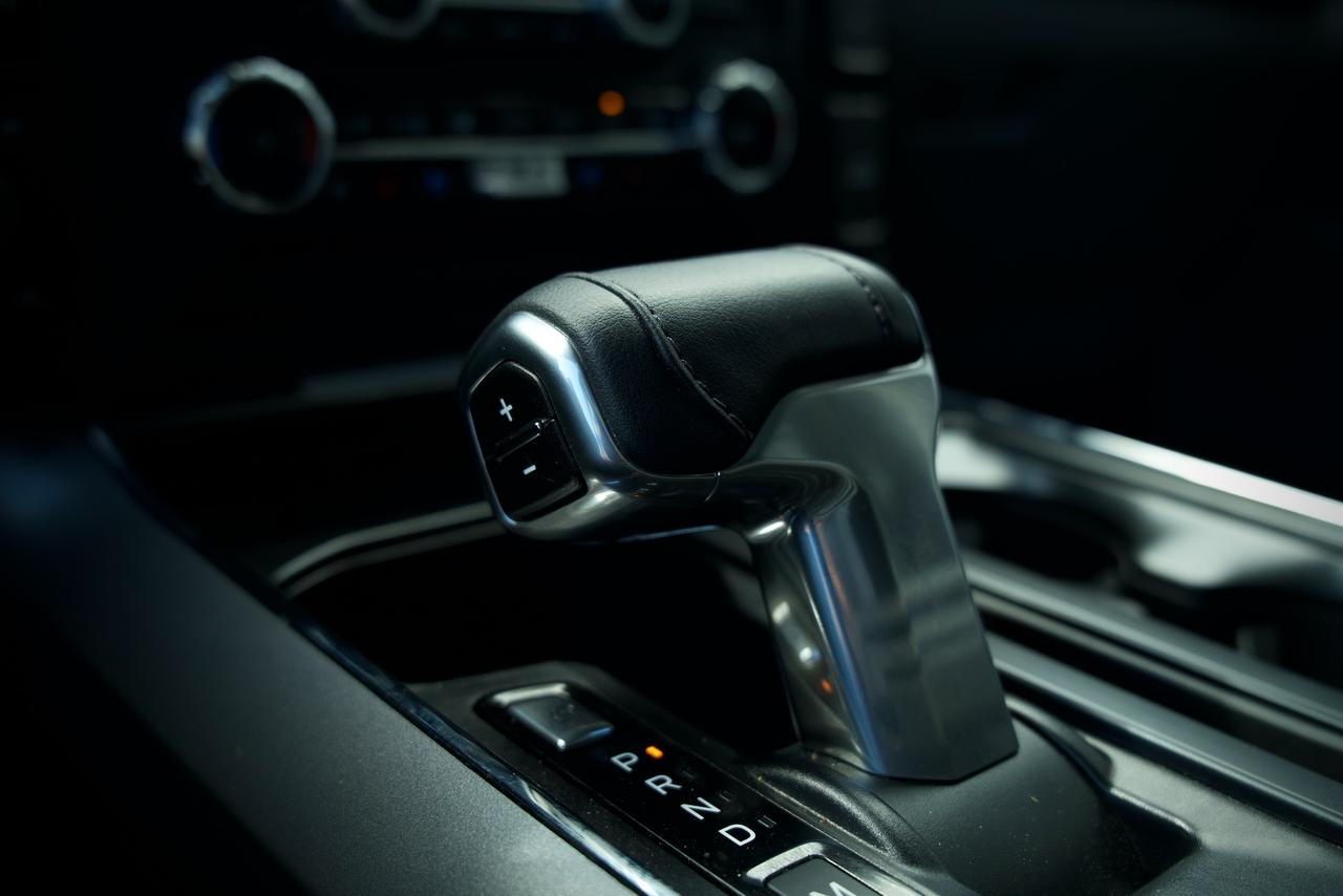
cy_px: 448
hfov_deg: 53.1
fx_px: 1343
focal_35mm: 36
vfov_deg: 36.9
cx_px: 672
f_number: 2.8
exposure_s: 1/50
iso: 250
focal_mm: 24
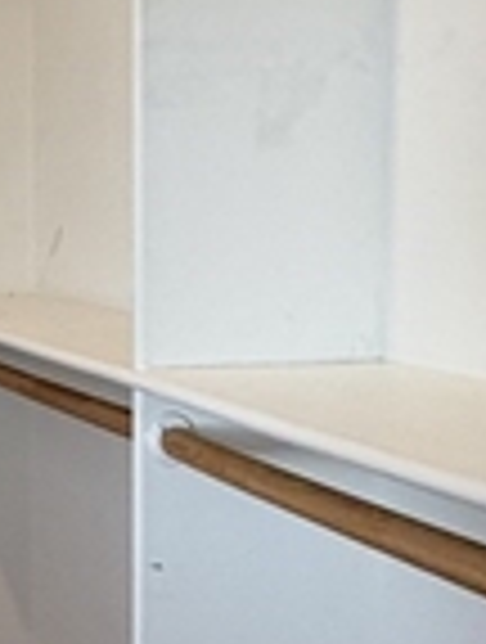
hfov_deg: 18.8
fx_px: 1398
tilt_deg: -4.5
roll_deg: +0.5
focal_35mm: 75
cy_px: 279
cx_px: -72
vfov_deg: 25.9
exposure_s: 1/120
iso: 160
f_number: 2.2
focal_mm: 2.22
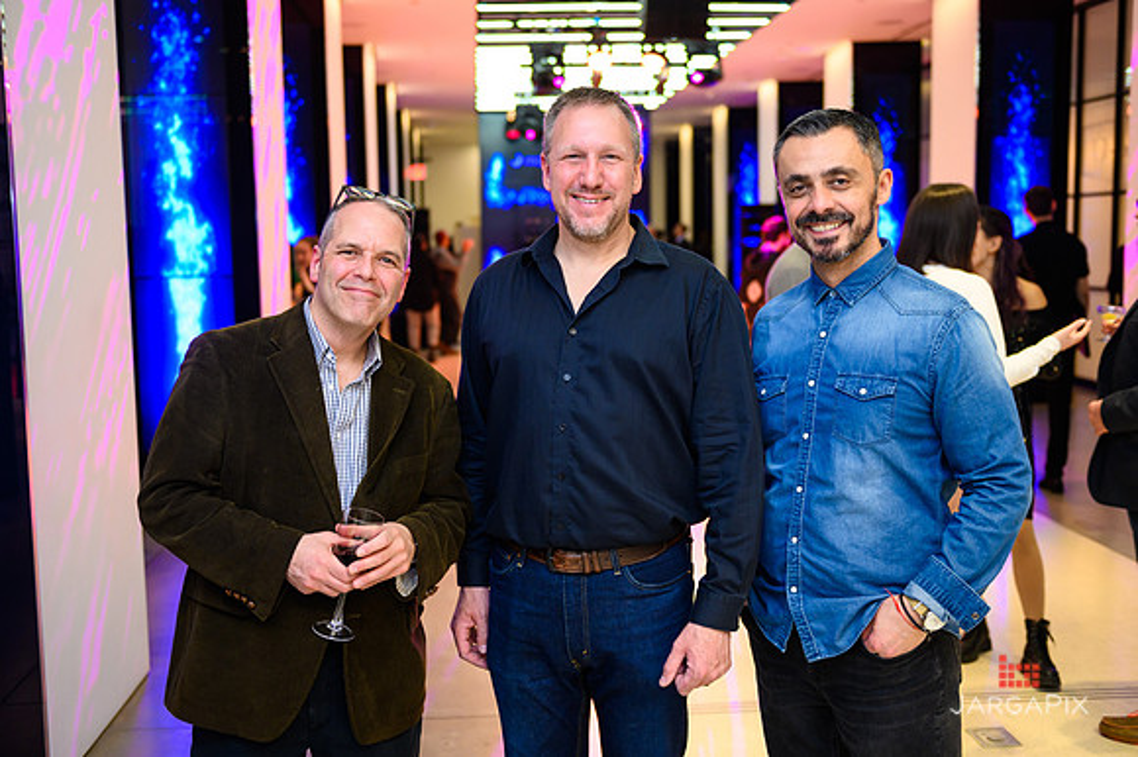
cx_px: 569
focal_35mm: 40
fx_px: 1264
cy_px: 378
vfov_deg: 33.4
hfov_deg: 48.5
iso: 1600
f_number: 3.2
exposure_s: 1/125
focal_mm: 40
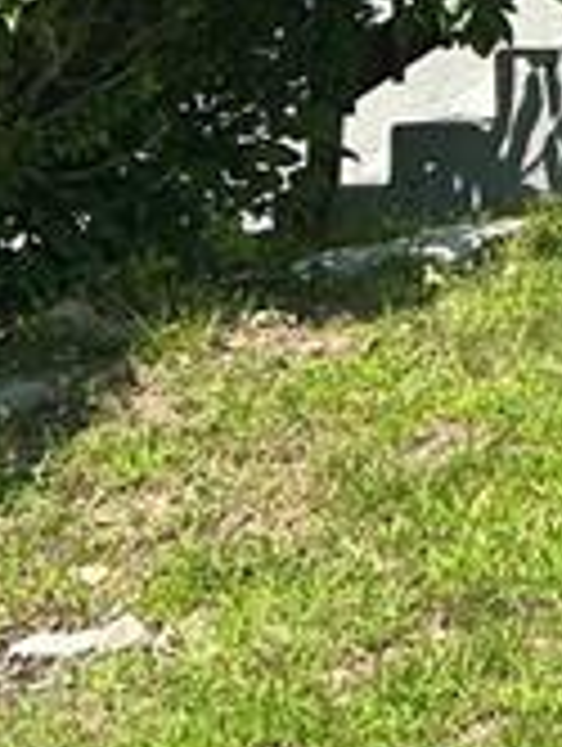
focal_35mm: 160
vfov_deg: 11.7
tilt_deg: +8.6
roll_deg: +1.4
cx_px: 1241
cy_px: -410
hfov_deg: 8.6
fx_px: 3455
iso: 50
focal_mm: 5.7
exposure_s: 1/2083
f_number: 1.5
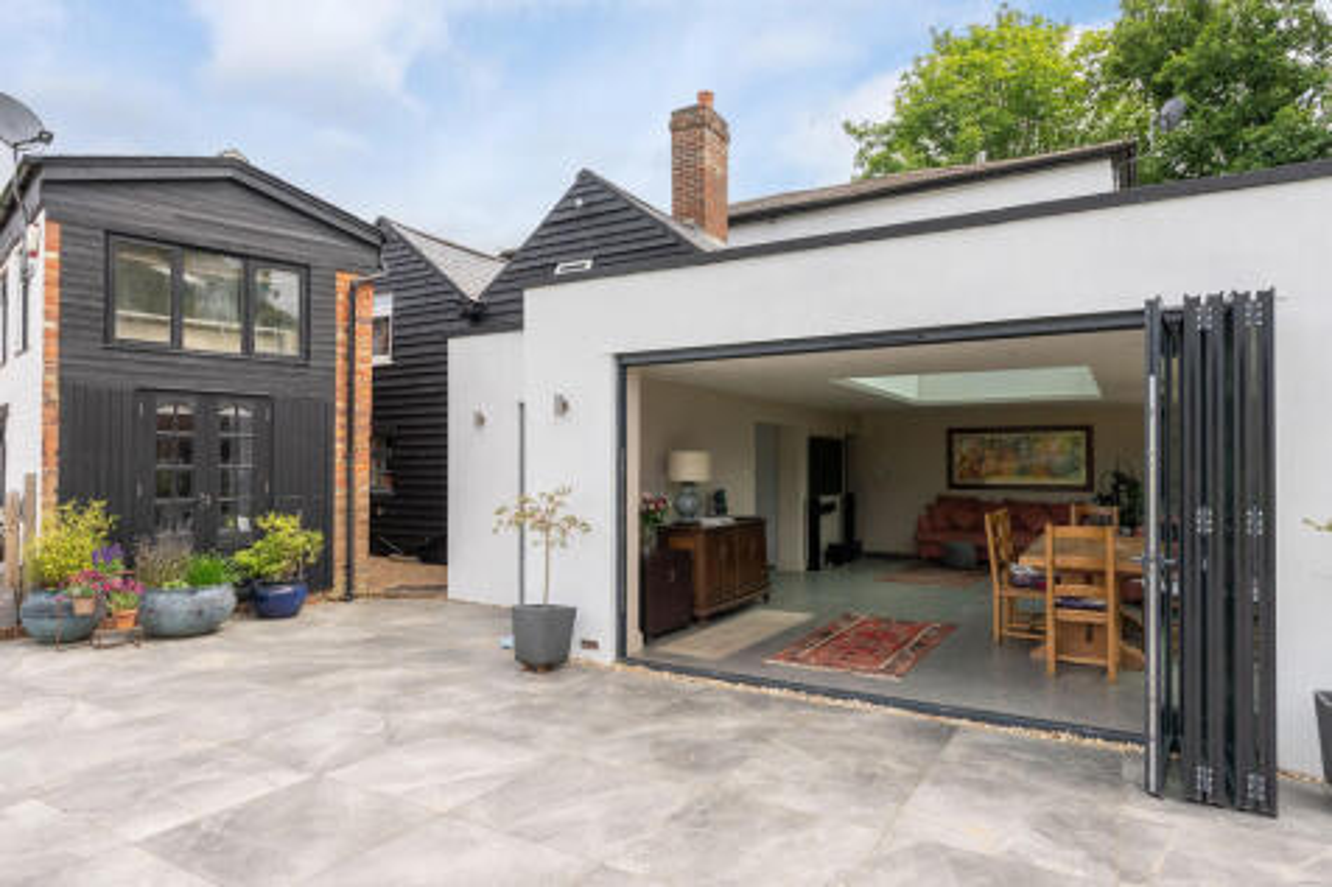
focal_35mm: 20
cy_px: 444
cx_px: 666
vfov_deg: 60.7
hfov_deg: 82.6
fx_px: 758
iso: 1600
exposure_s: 1/2000
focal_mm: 20.5
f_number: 7.1
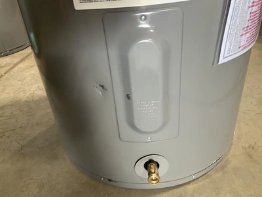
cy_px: 98
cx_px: 131
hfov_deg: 61.7
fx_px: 219
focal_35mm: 29
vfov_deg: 48.2
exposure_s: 1/60
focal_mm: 3
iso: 125
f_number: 1.8
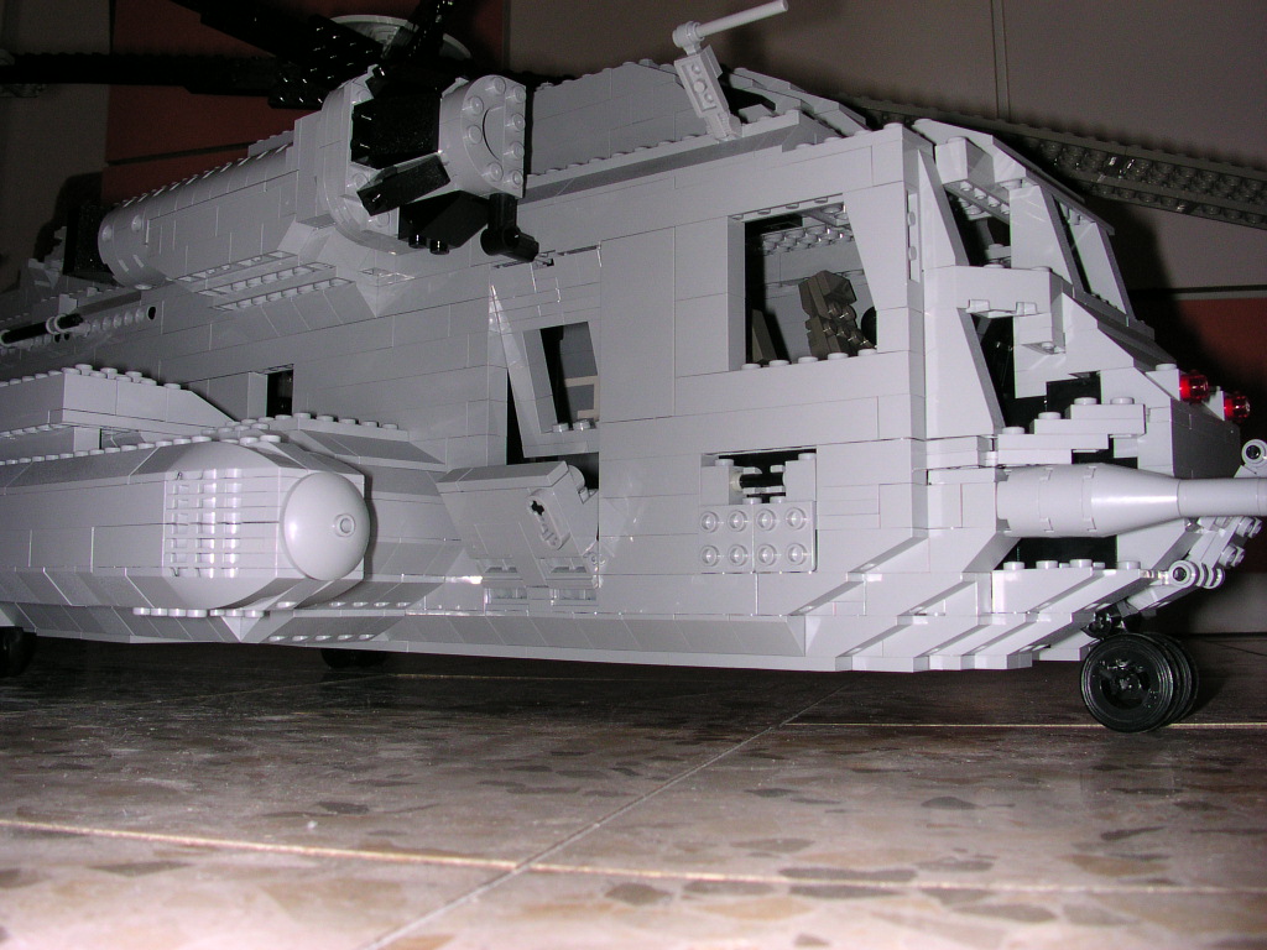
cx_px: 634
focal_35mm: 37
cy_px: 475
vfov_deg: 38.7
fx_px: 1354
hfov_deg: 50.1
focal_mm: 5.6
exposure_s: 1/60
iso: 100
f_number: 4.5
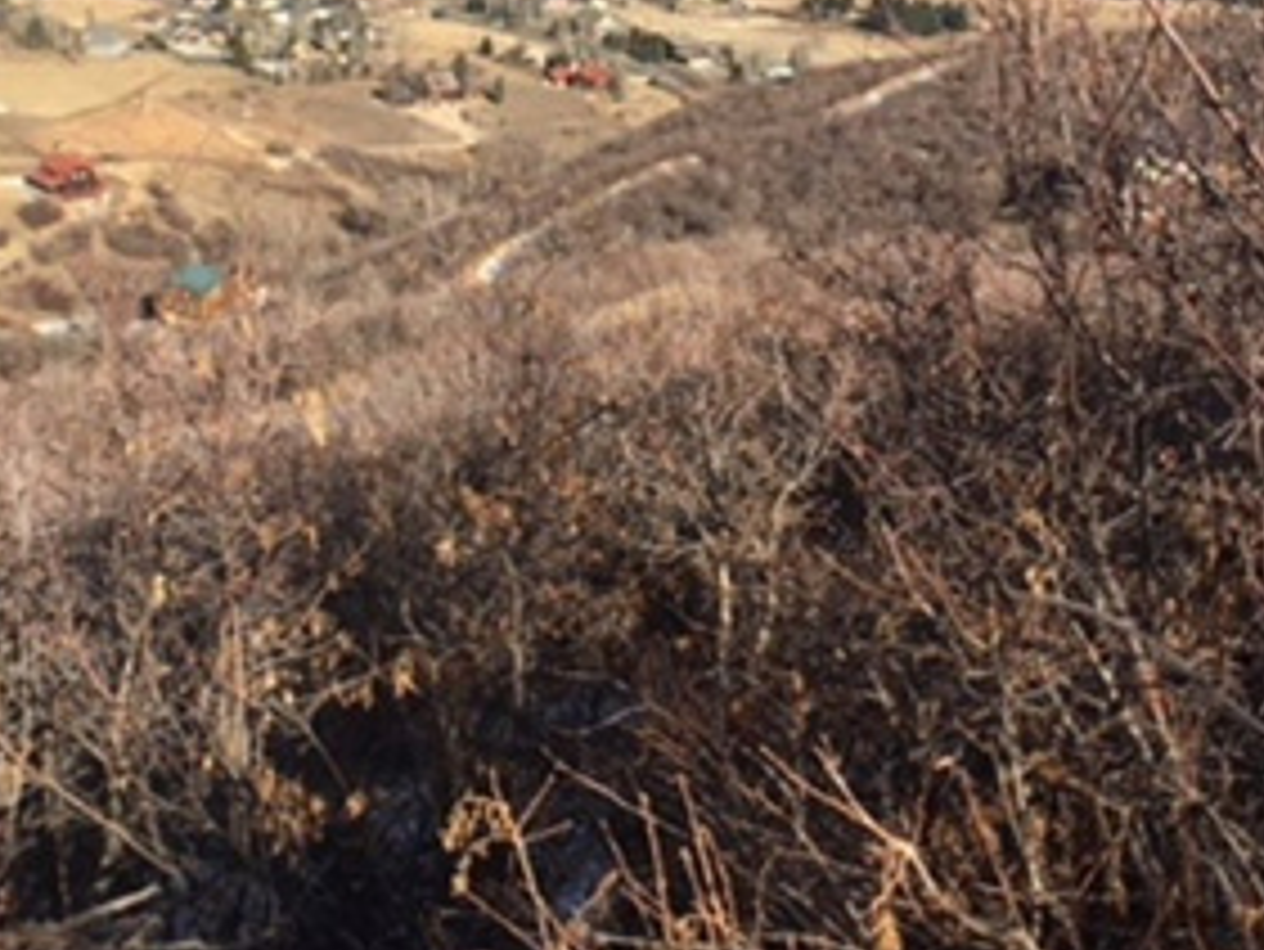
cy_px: 0
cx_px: 630
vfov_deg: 21.5
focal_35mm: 66
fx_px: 2411
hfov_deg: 29.4
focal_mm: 4.15
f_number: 2.2
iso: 25
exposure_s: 1/1538
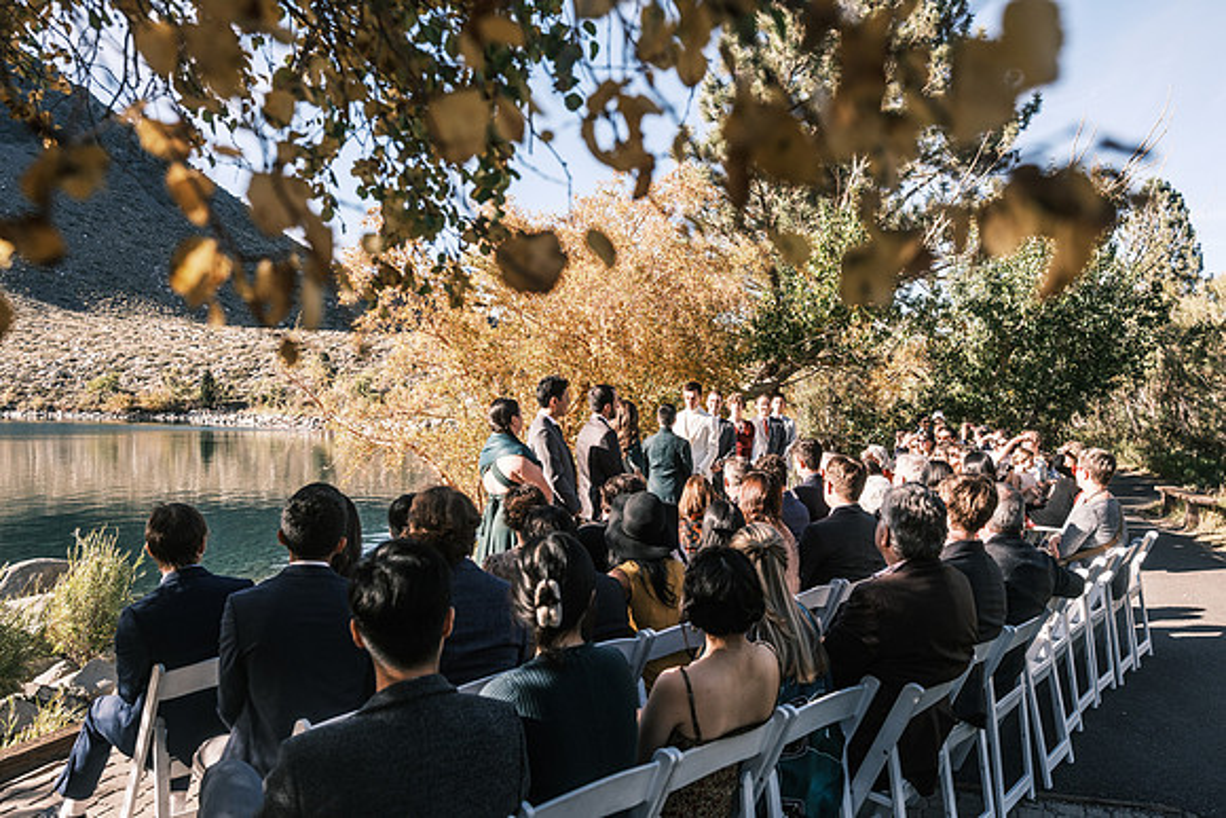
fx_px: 920
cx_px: 613
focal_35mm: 27
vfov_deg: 48.0
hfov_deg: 67.4
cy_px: 409
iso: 320
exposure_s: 1/850
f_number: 4
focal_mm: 18
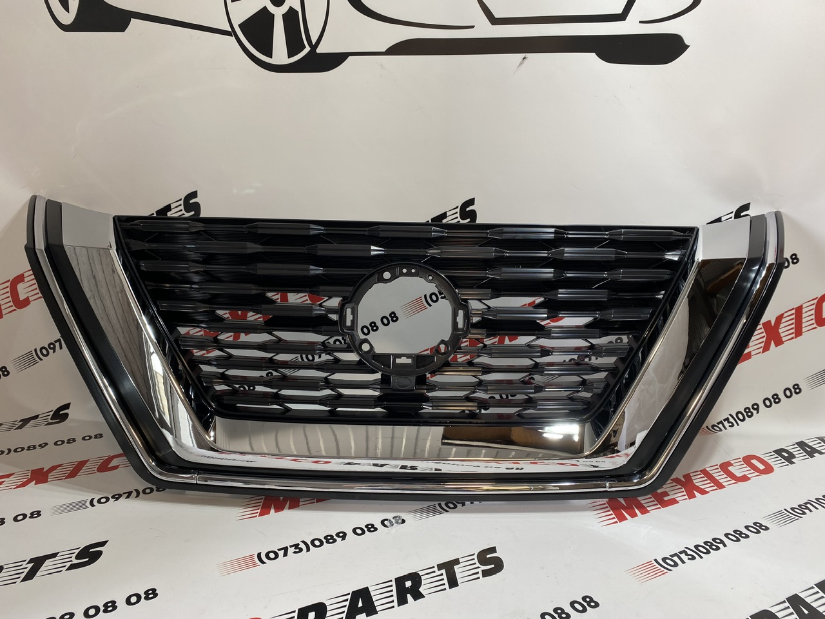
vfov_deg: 53.1
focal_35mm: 26
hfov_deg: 67.3
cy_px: 310
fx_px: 620
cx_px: 412
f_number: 1.8
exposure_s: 1/122
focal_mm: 4.25
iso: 40
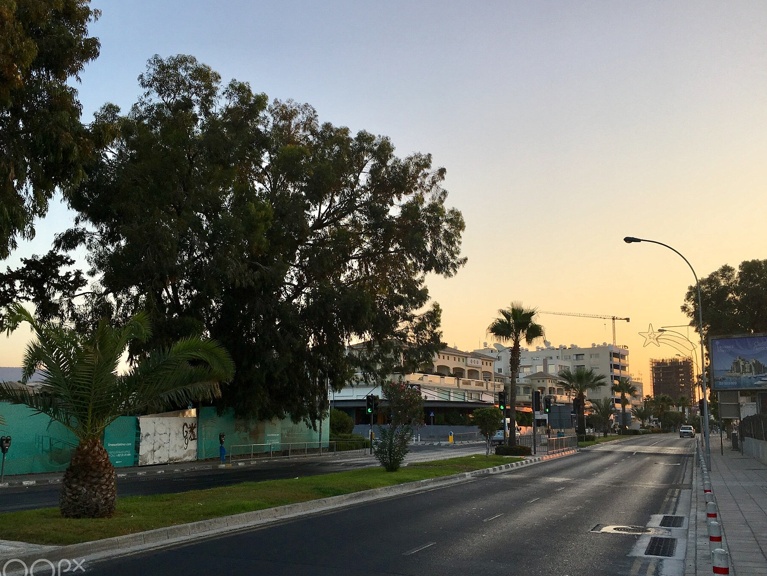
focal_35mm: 33
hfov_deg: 55.3
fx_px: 731
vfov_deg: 42.9
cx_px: 386
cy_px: 316
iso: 25
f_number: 2.2
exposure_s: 1/330
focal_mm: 4.15
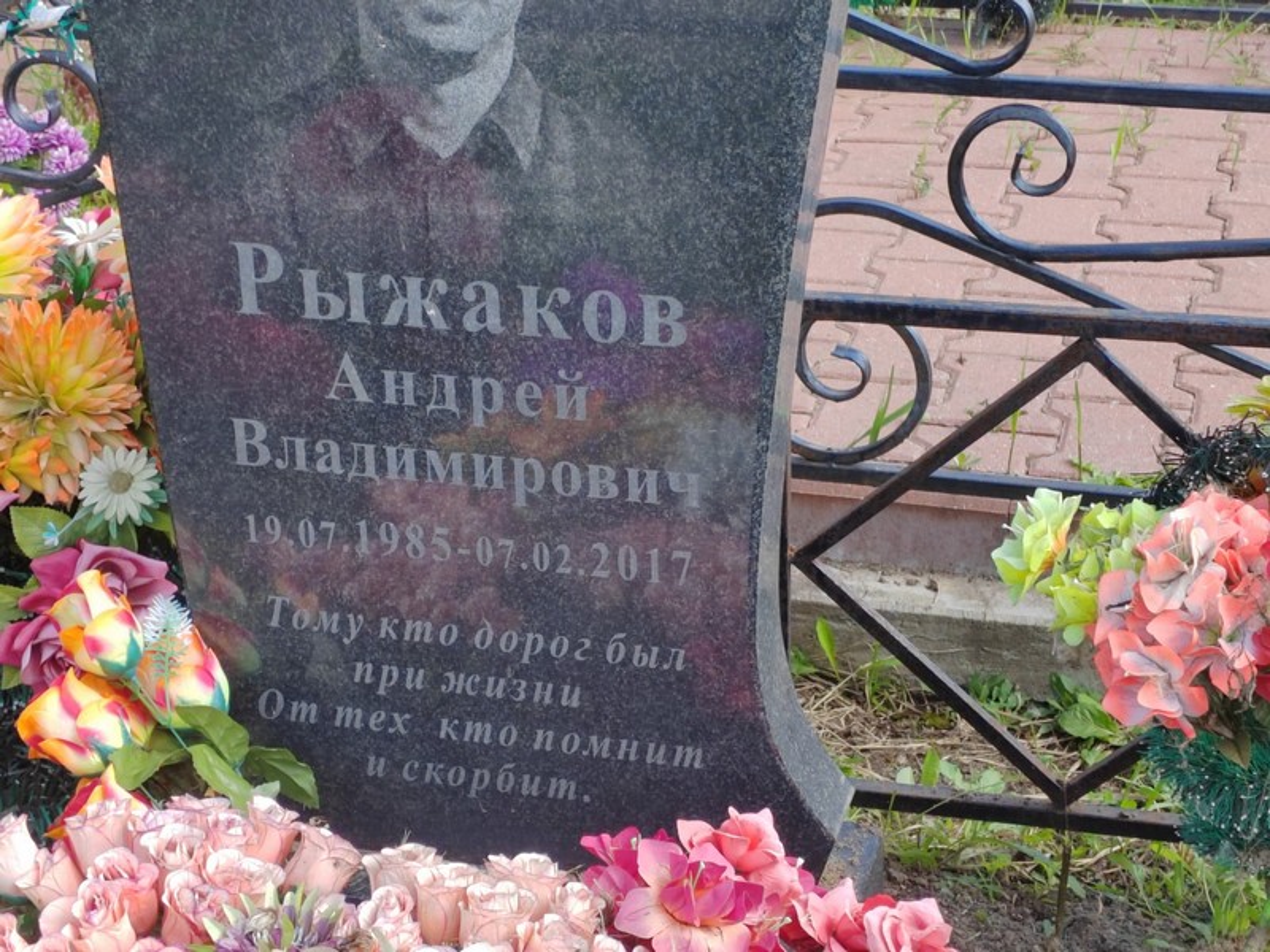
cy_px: 476
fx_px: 2568
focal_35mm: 70
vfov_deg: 21.0
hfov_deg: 27.8
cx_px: 635
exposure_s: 1/220
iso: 100
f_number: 1.9
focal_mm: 5.52
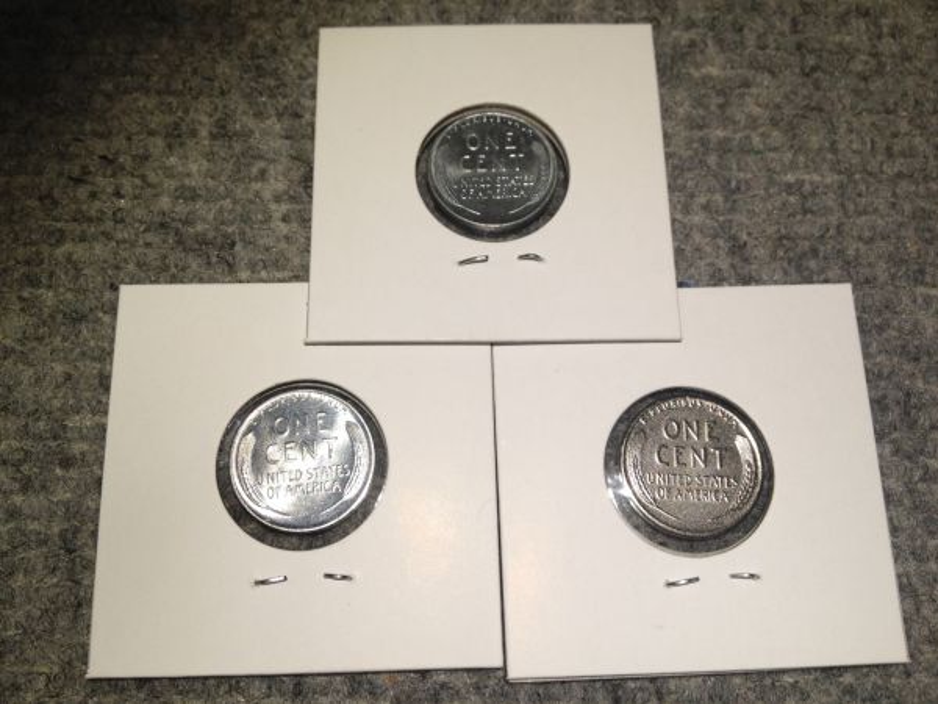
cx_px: 469
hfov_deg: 52.6
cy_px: 352
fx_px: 948
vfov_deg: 40.7
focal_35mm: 35
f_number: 2.4
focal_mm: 4.28
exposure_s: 1/120
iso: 64
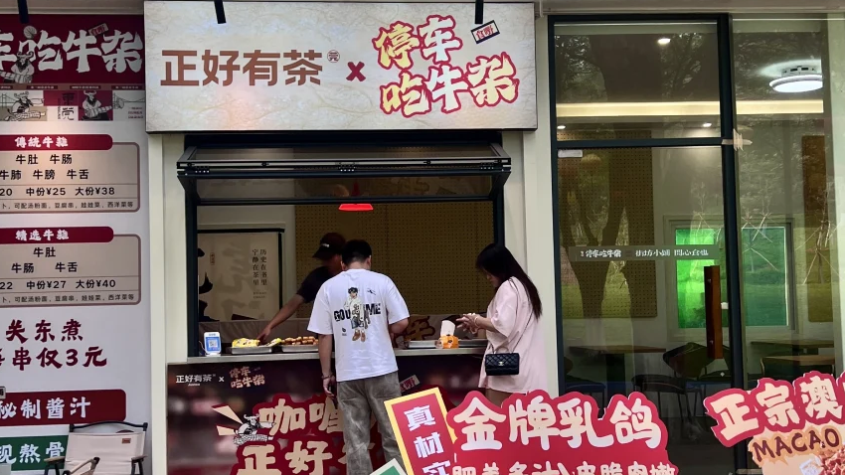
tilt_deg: +4.2
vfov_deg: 24.9
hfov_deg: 42.9
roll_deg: +0.9
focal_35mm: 48
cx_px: 427
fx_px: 1075
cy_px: 253
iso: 50
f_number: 1.5
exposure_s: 1/541
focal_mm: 5.7
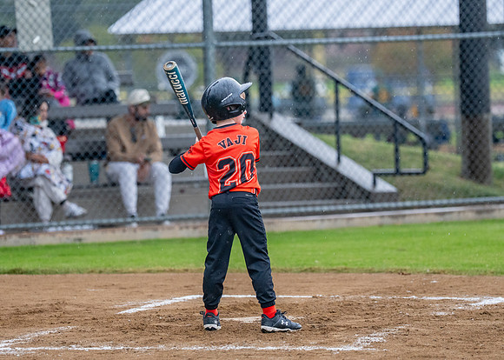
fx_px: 3187
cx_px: 226
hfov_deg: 9.0
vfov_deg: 6.5
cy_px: 172
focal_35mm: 223
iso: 1600
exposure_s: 1/1000
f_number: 2.8
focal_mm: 156
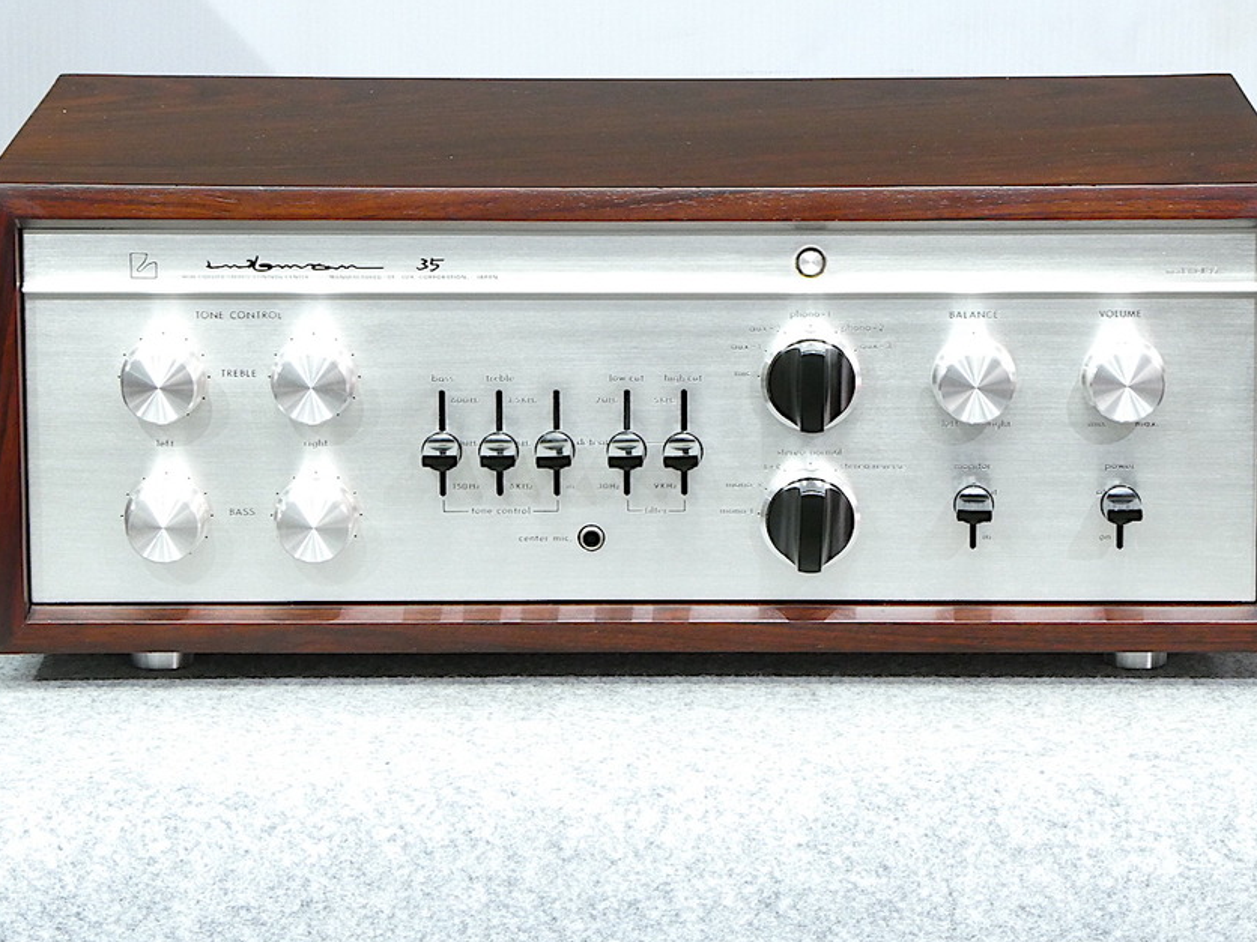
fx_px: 5628
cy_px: 416
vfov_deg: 9.6
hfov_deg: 12.7
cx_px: 633
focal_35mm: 155
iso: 400
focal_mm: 24.2
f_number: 7.1
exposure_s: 1/3.2
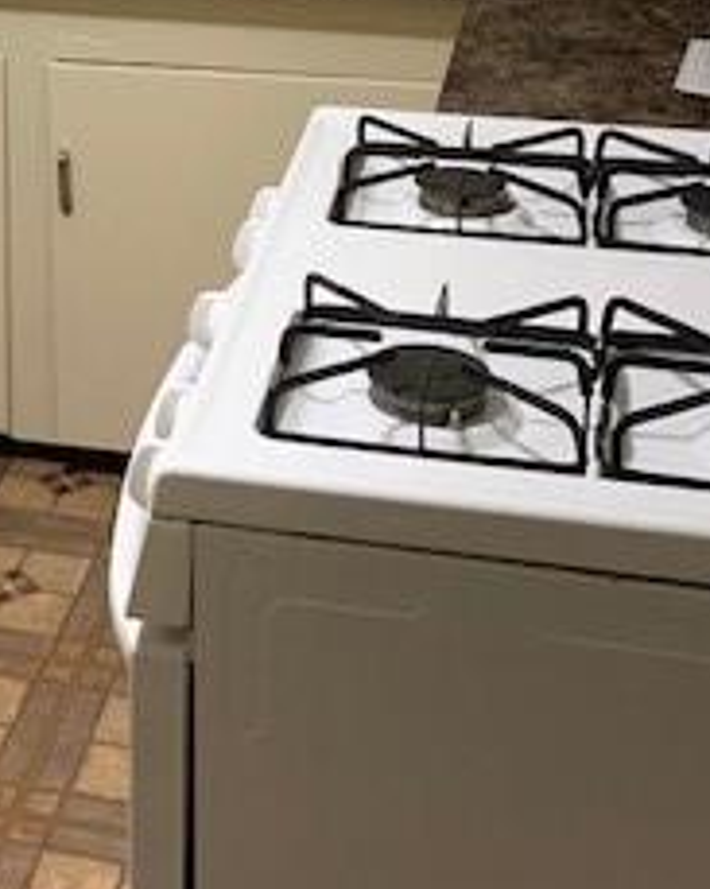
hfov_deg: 20.9
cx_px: 27
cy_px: -93
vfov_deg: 24.9
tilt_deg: -11.4
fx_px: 1866
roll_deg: +1.6
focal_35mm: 71
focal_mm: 4.25
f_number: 1.8
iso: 320
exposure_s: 1/60
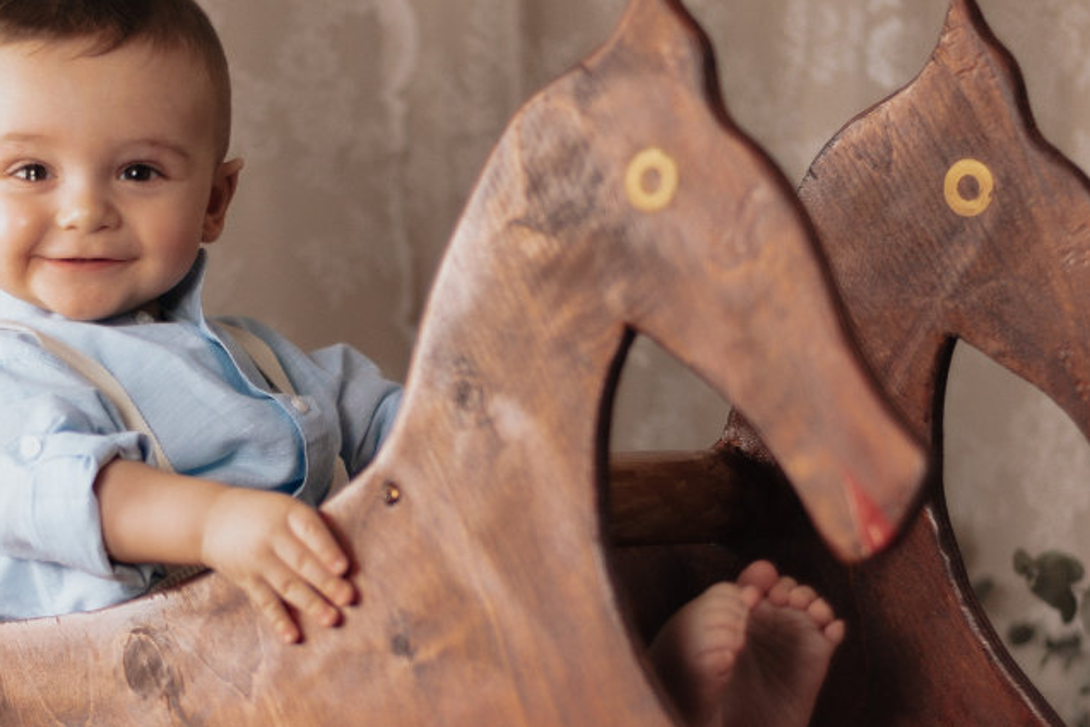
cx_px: 292
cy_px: 594
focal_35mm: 127
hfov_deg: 16.1
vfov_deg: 10.8
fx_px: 3846
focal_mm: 50
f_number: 1.8
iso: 250
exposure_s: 1/125
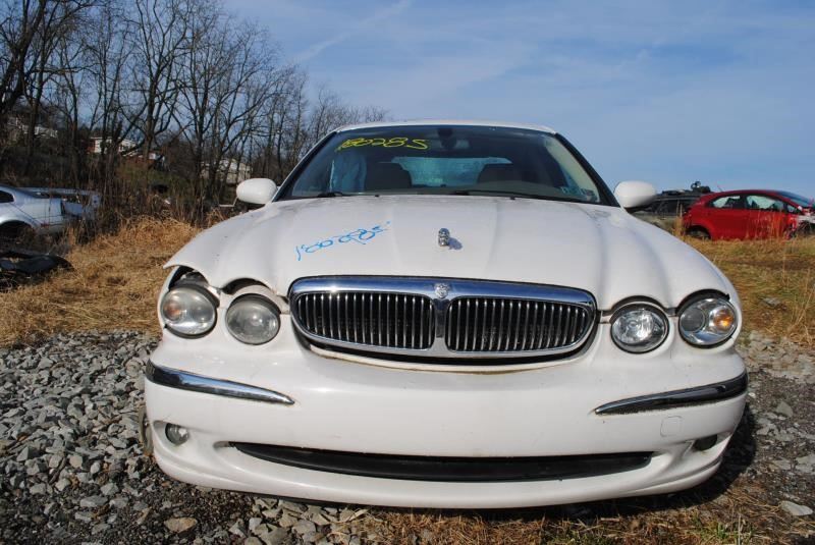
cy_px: 272
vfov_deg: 48.0
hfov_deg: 67.3
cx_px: 408
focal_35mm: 27
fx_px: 612
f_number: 10
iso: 100
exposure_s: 1/400
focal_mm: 18
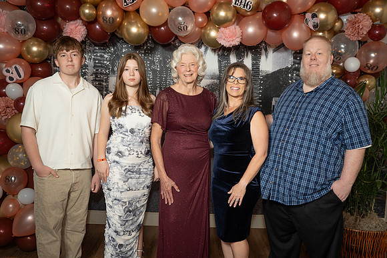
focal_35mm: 34
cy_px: 129
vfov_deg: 38.9
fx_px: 366
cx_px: 194
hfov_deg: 55.8
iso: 1000
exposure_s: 1/160
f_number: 2.8
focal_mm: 34
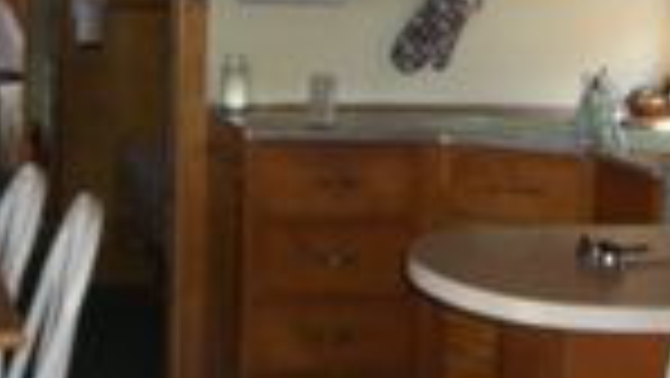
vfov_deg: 11.8
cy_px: 63
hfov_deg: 20.8
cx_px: 468
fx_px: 1813
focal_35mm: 102
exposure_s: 1/60
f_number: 2.7
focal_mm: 6.2
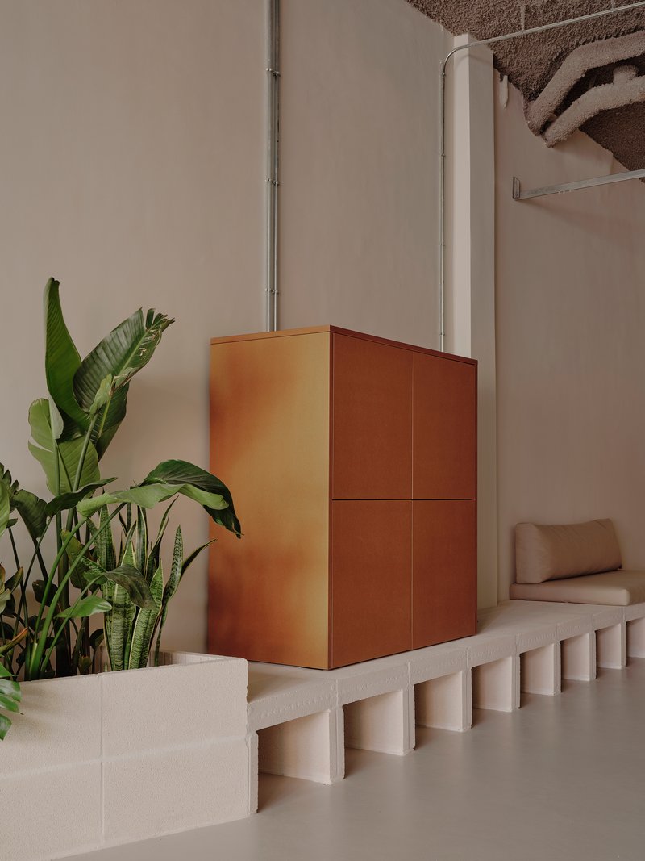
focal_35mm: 40
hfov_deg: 36.0
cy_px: 430
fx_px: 994
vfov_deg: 46.8
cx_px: 322
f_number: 9
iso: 100
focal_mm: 50
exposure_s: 1/2.5
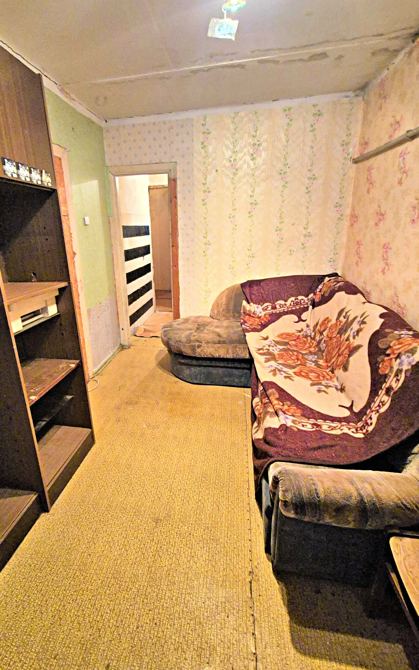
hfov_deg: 77.8
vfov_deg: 105.3
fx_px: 256
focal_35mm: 14
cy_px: 330
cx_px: 170
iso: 1000
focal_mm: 2.2
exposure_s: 1/50
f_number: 2.2
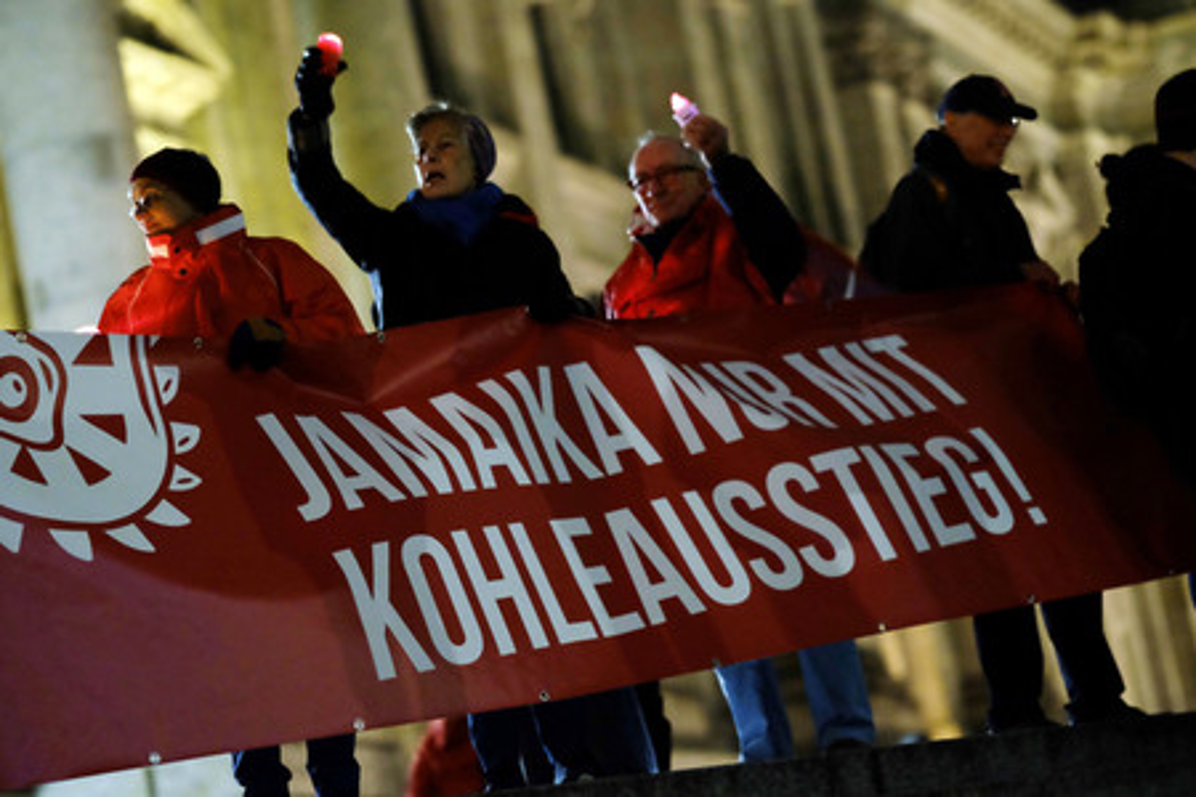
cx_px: 598
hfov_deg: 15.2
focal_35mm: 135
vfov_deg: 10.2
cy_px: 398
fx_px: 4485
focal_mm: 90
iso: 3200
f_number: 2
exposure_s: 1/34
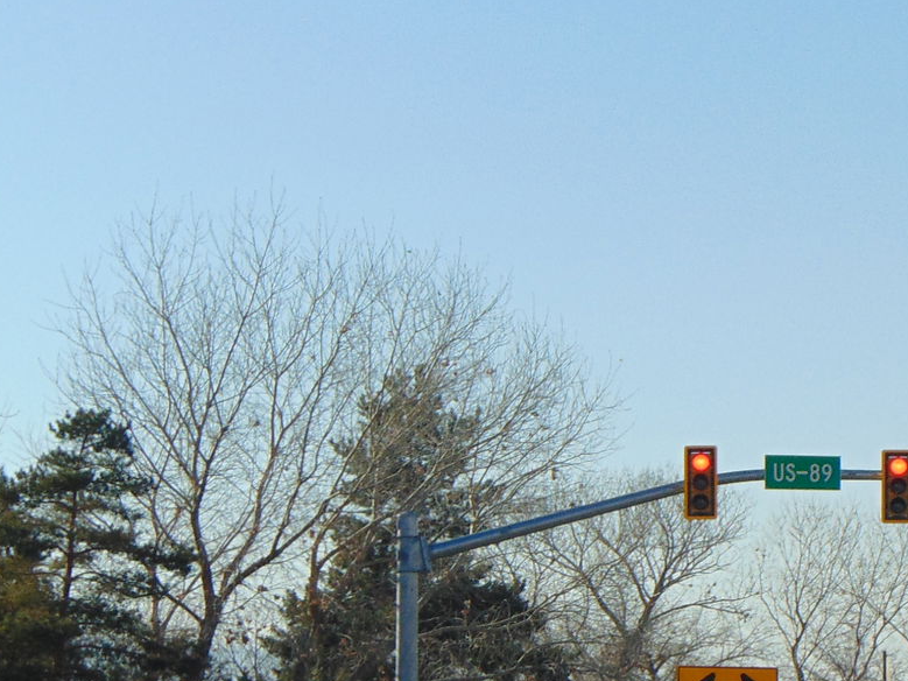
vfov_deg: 8.5
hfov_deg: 11.3
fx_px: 4590
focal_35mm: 175
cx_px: 506
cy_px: 602
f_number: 9.6
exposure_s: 1/250
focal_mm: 12.8
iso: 80
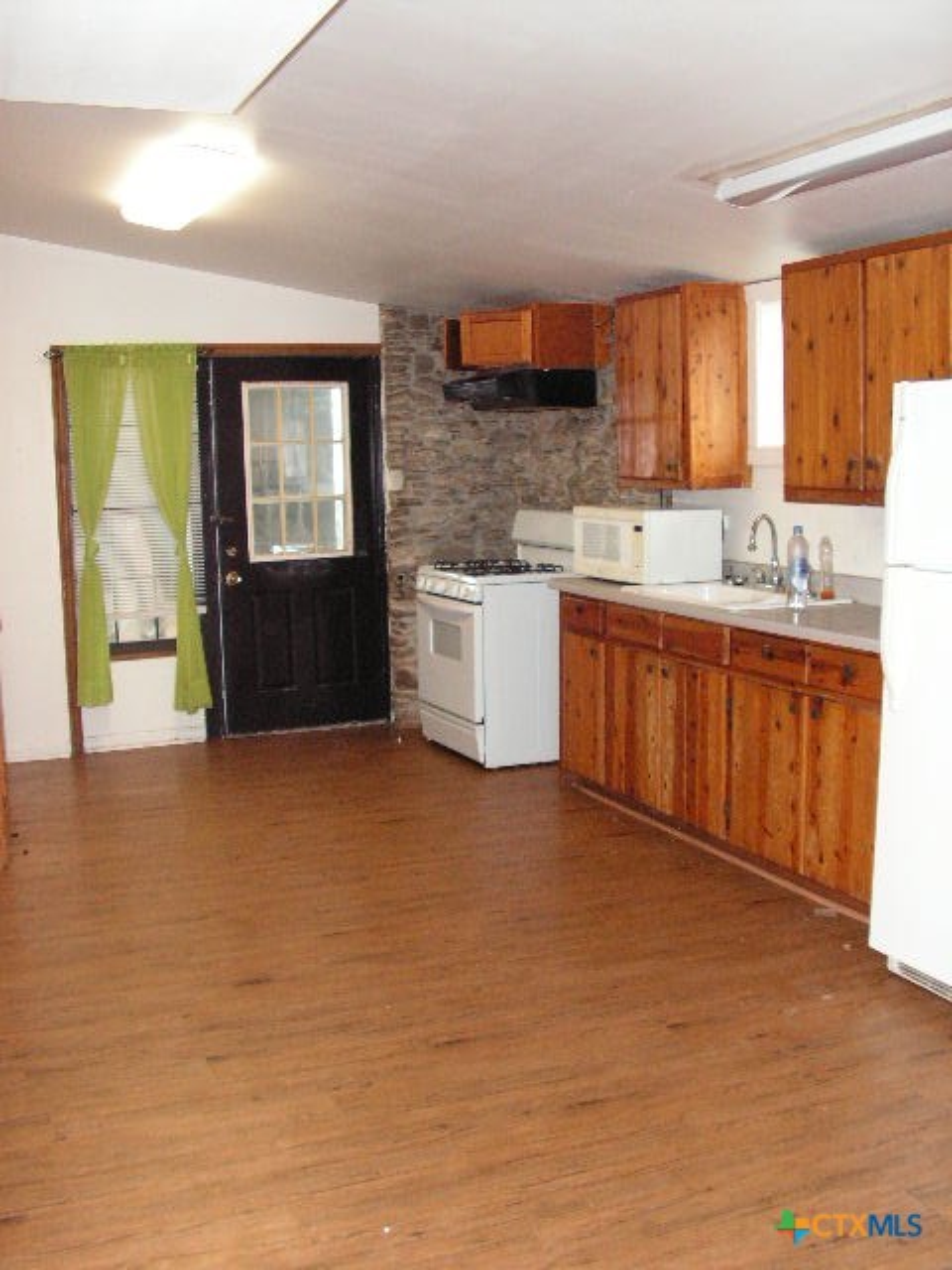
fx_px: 1320
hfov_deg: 39.7
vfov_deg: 51.4
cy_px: 635
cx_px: 476
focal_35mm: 36
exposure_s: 1/40
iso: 160
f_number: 3.2
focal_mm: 6
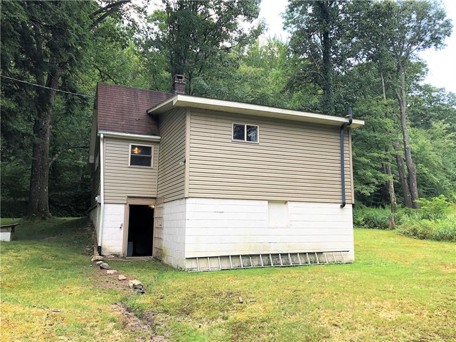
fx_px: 369
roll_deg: -1.2
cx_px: 228
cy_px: 171
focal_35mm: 28
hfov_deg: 63.4
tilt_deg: +9.7
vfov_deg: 49.7
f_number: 1.8
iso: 20
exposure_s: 1/177
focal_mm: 3.99
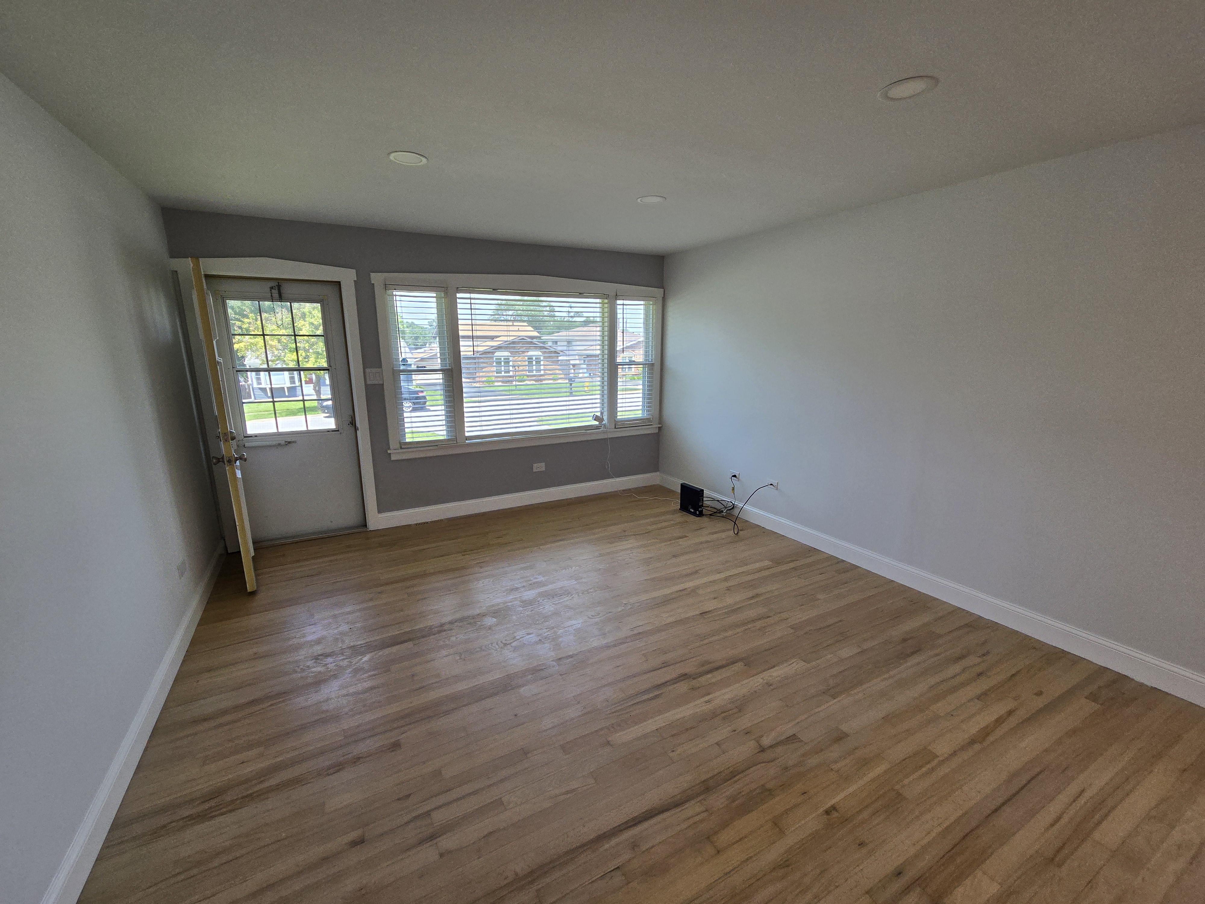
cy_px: 452
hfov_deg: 106.2
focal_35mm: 13
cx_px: 602
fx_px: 453
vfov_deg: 89.9
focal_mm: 2.2
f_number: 2.2
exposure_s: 1/190
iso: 50
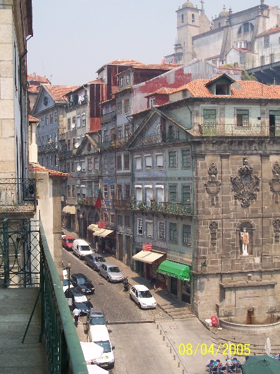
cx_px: 140
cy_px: 187
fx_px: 551
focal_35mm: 51
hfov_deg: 28.5
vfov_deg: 37.5
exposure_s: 1/350
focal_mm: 10.7
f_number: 5.6
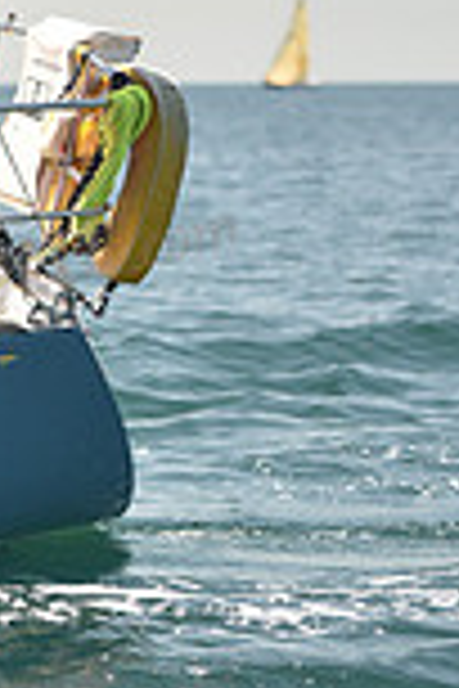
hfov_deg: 4.2
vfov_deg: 6.4
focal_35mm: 322
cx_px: -626
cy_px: 124
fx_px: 6158
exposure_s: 1/800
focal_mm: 85
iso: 250
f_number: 2.8
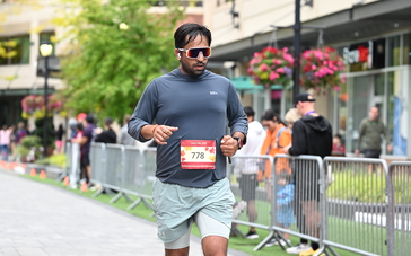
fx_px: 1433
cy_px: 98
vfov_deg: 10.2
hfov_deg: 16.3
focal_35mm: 128
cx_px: 205
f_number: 2.8
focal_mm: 83
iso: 800
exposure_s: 1/1600
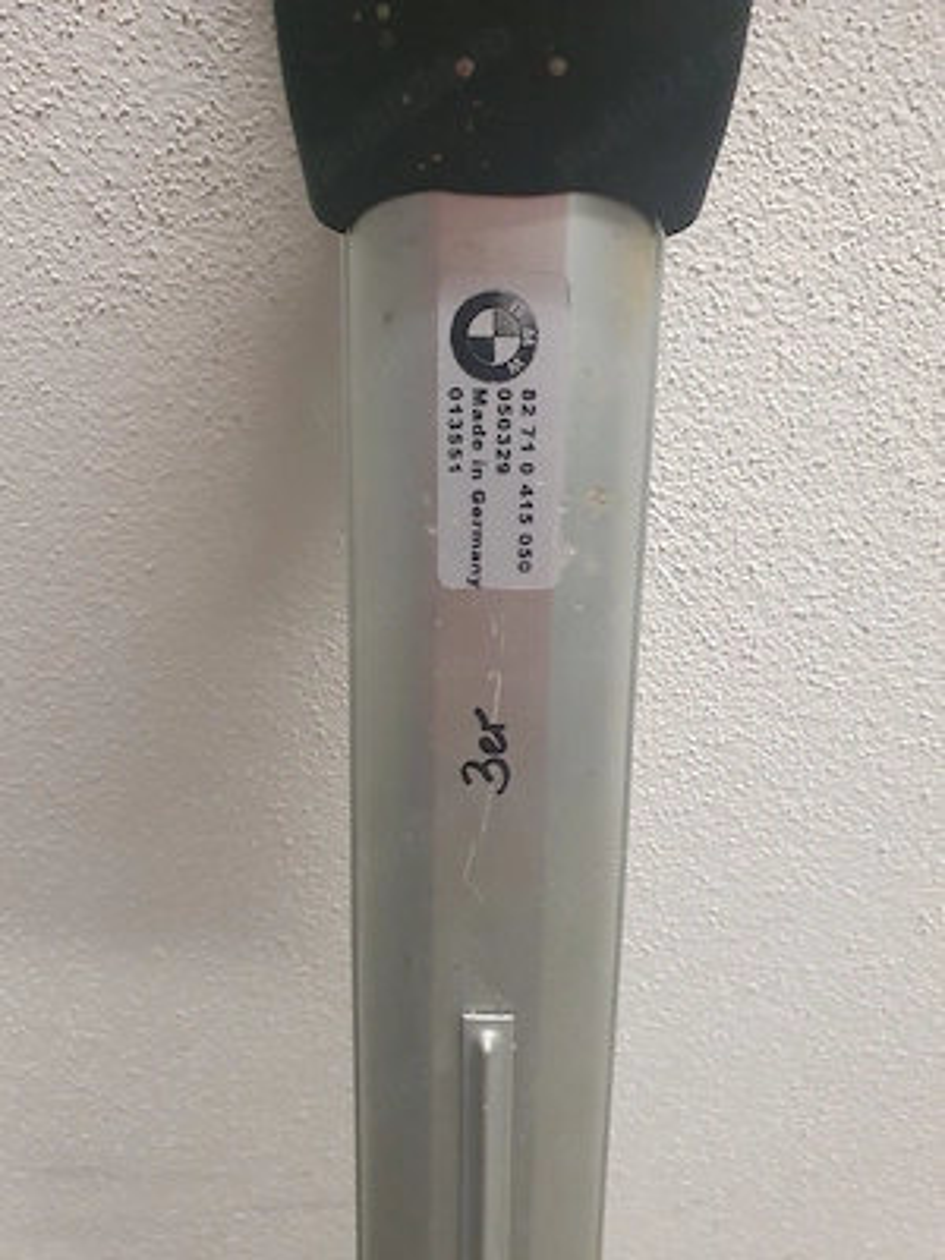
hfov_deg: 53.1
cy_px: 630
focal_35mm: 26
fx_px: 946
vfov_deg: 67.3
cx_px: 472
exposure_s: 1/50
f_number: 2.4
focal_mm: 4.32
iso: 640
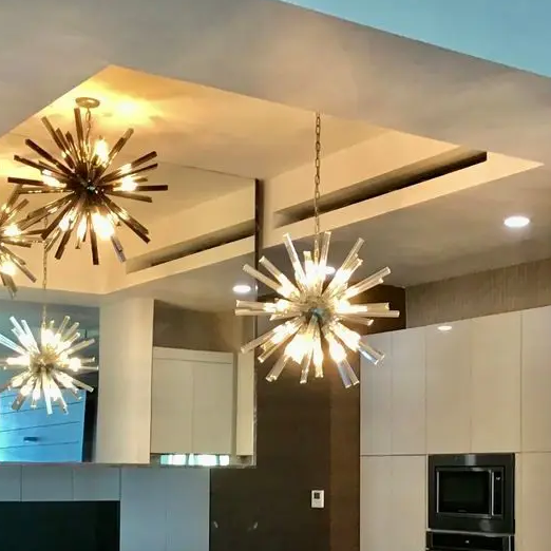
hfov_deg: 27.3
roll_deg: -1.1
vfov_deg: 26.7
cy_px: 454
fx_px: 1135
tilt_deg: +4.0
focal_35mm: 63
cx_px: 283
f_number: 2.4
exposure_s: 1/30
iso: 64
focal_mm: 3.3
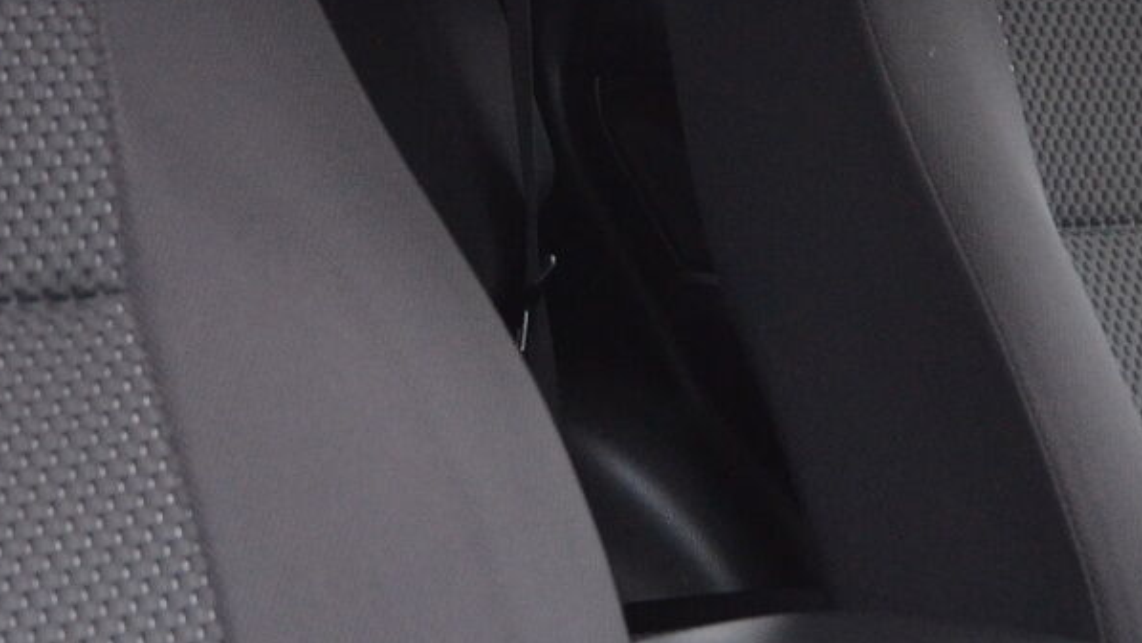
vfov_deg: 13.3
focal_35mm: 91
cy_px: 157
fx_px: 2756
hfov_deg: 23.4
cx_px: 522
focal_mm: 18
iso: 900
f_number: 3.5
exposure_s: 1/60
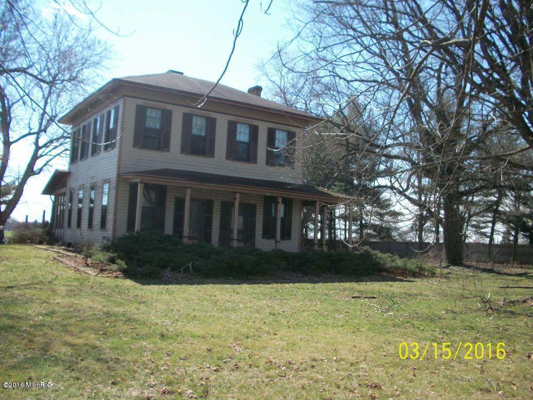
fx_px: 539
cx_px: 266
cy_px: 200
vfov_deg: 40.7
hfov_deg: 52.6
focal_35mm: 35
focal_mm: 6.3
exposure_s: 1/640
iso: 80
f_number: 3.1
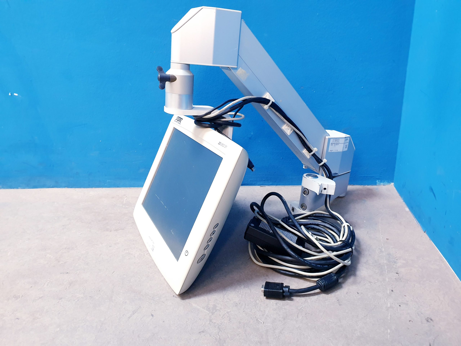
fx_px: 346
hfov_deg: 67.3
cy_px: 173
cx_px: 230
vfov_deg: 53.1
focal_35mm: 26
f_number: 2.4
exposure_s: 1/33
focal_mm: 4.3
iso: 320
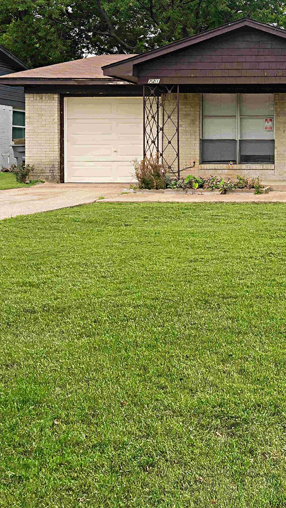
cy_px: 173
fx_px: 485
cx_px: 335
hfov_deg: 28.8
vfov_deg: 54.3
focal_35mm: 36
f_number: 9
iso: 500
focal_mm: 17
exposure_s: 1/250
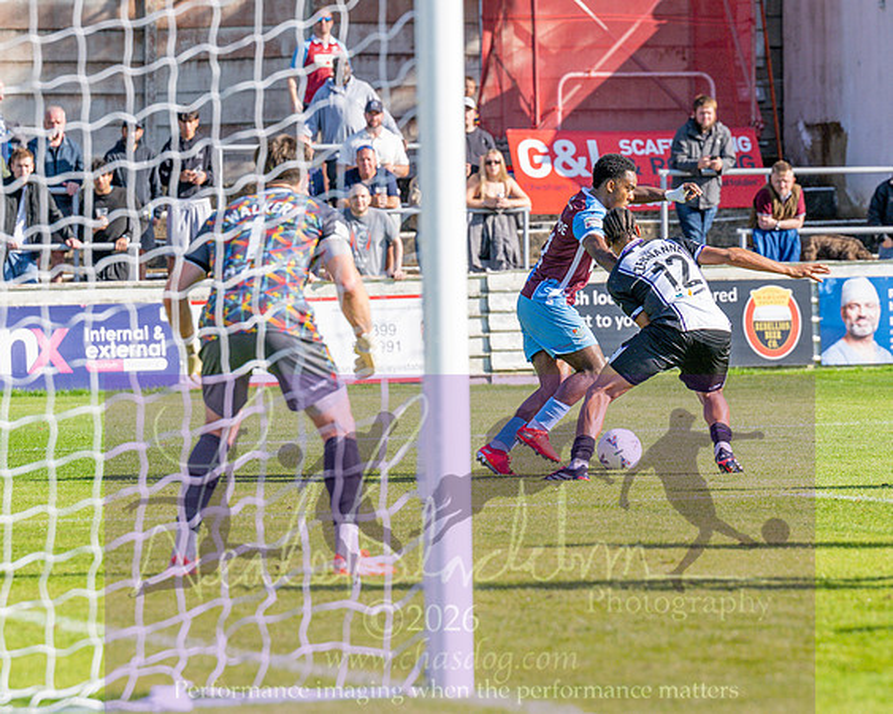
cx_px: 418
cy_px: 356
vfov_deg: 5.9
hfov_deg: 7.4
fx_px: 6882
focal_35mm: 260
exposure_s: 1/2500
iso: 400
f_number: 4
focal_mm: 145
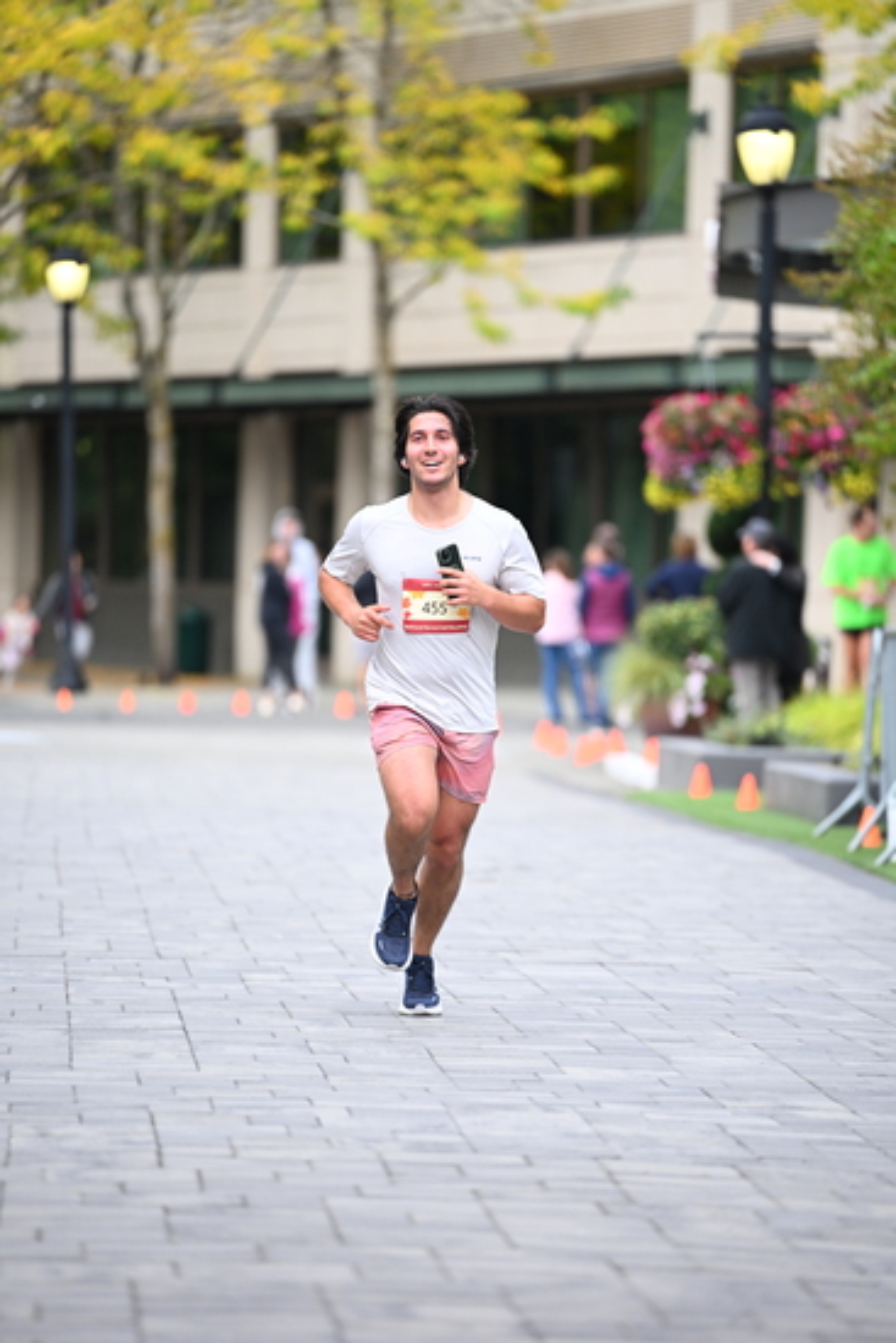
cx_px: 448
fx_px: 7461
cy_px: 672
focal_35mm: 200
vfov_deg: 10.3
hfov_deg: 6.9
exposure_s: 1/1600
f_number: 2.8
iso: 1000
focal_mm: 200
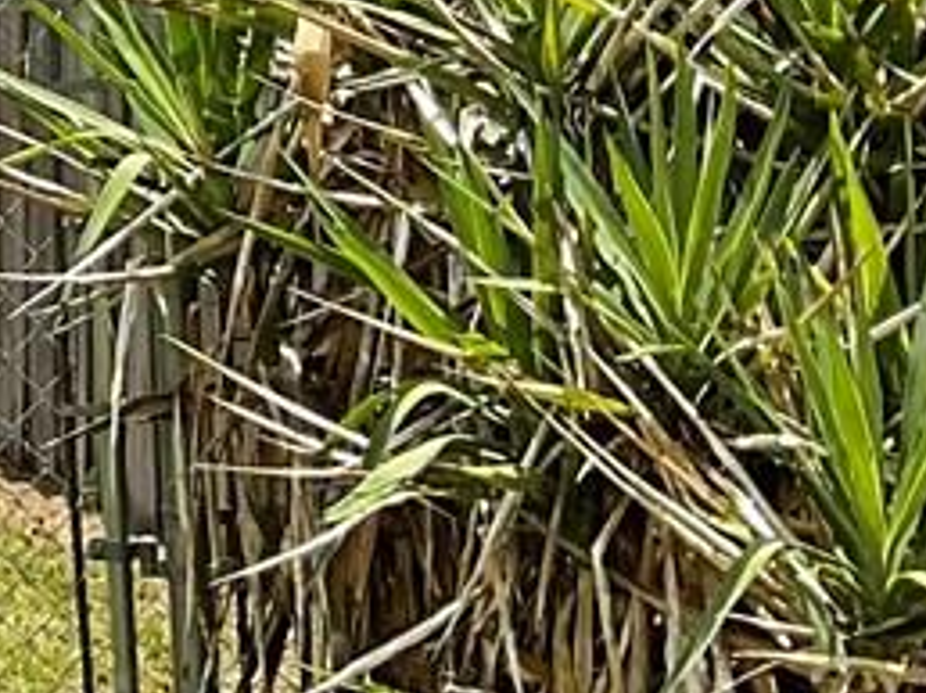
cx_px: -1468
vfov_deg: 8.0
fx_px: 4811
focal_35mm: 180
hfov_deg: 9.5
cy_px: -539
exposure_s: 1/1279
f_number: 1.8
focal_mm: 3
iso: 16
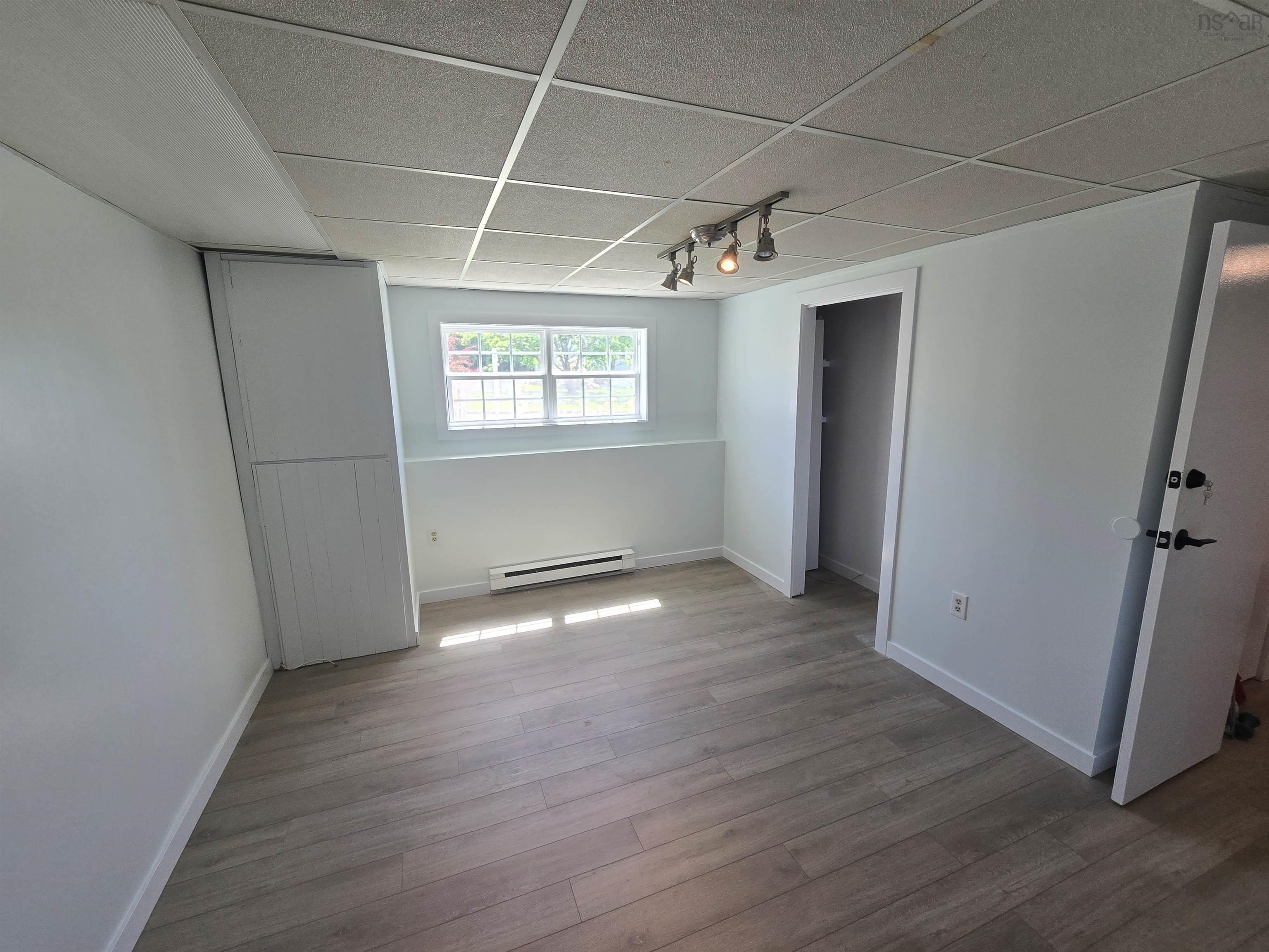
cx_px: 634
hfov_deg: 106.2
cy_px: 476
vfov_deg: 89.9
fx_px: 477
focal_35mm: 13
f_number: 2.2
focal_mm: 2.2
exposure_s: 1/120
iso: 64
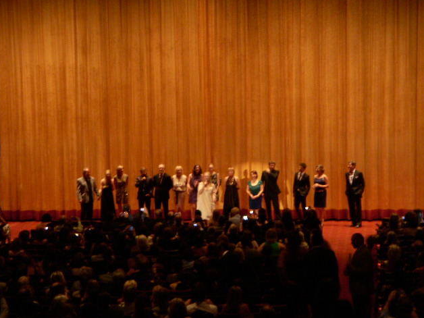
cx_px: 211
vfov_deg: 14.0
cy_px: 158
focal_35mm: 106
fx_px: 1298
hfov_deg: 18.5
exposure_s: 1/4
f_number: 4.1
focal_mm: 17.3
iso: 400
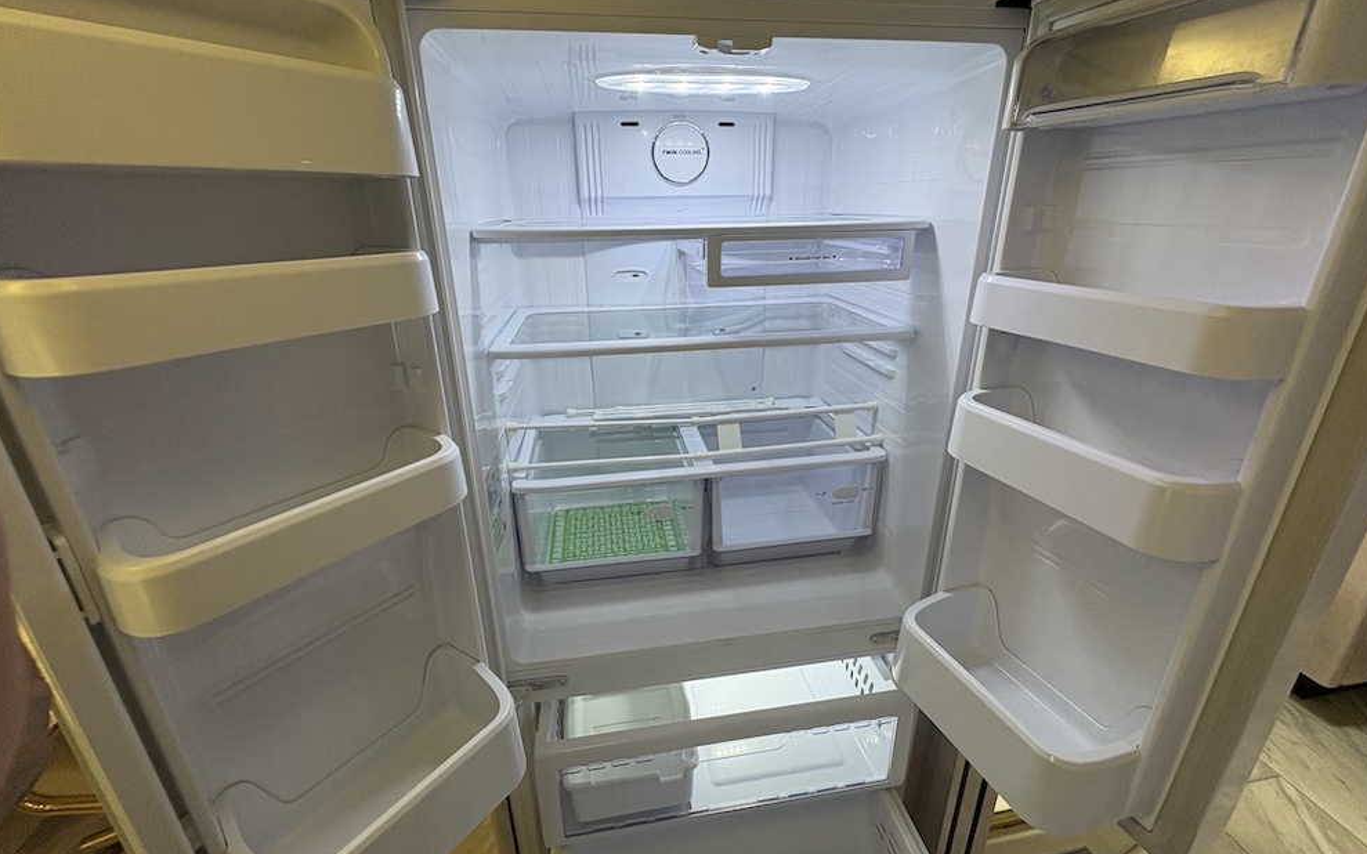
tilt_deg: -19.7
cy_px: 402
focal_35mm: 15
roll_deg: +0.0
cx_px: 683
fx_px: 559
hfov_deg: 101.5
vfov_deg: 74.7
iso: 200
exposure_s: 1/99
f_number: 2.2
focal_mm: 2.22
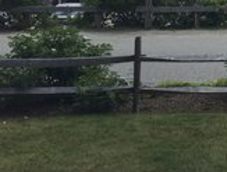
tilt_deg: -1.2
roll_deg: -0.5
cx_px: 267
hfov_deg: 24.9
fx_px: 467
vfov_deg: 19.7
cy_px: -28
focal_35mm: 71
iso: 32
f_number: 2.2
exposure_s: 1/2639
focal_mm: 4.15
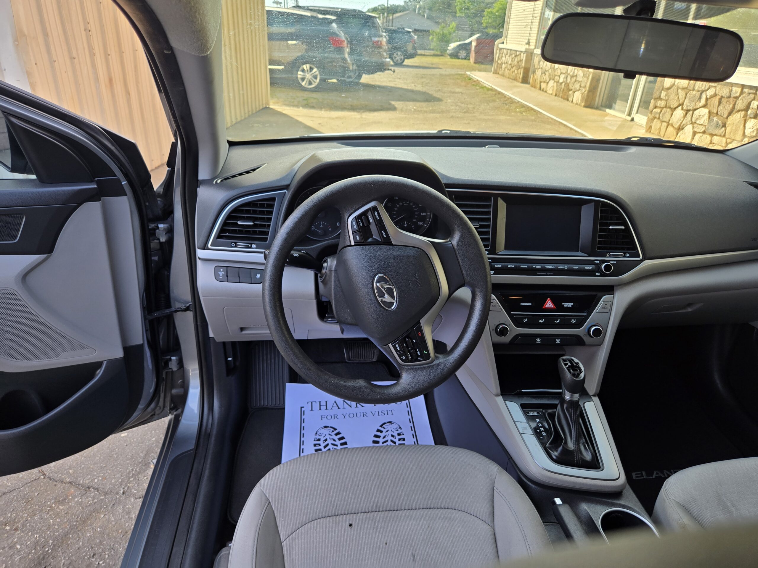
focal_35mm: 23
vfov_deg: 58.9
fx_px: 504
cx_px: 379
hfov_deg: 73.9
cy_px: 284
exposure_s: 1/180
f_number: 1.8
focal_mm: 5.4
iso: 32
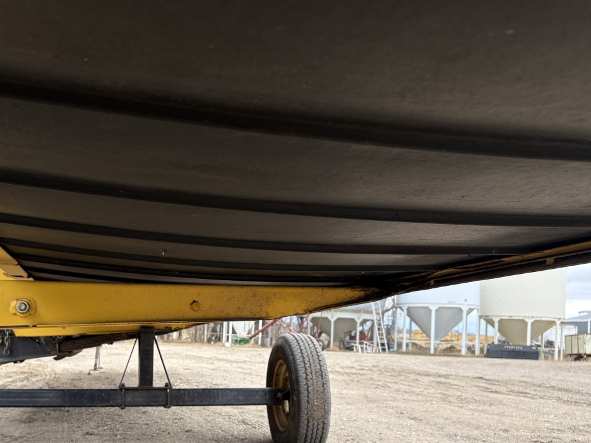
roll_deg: -2.3
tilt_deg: +0.7
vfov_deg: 35.5
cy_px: 305
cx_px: 183
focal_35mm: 40
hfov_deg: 45.9
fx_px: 683
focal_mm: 5.96
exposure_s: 1/196
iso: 40
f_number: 1.6
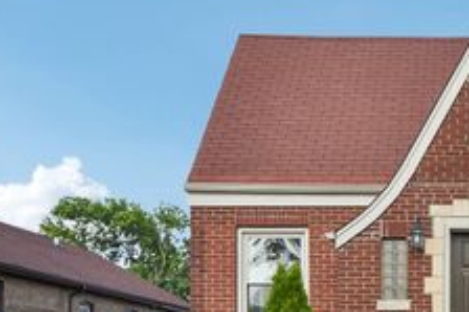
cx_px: 496
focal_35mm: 67
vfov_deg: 20.2
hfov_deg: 27.8
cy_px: 219
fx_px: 872
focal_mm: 20
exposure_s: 1/640
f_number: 8
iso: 500
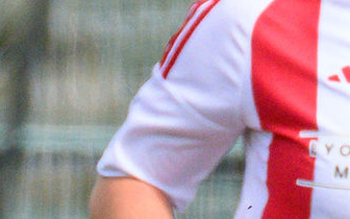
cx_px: 583
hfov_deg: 0.3
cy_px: 121
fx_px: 58939
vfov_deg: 0.2
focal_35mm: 6179
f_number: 5.6
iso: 800
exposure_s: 1/2500
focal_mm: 400
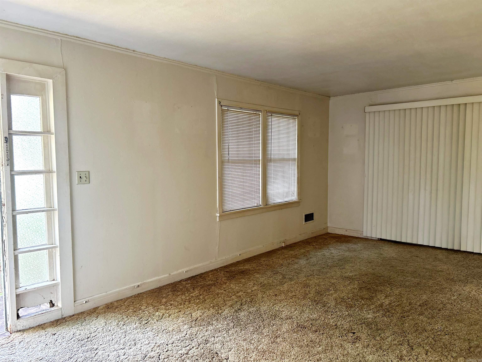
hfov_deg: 67.3
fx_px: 362
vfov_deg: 53.1
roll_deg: +0.7
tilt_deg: -4.1
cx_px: 241
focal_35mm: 26
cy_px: 181
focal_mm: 5.7
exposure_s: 1/60
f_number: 1.5
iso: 200
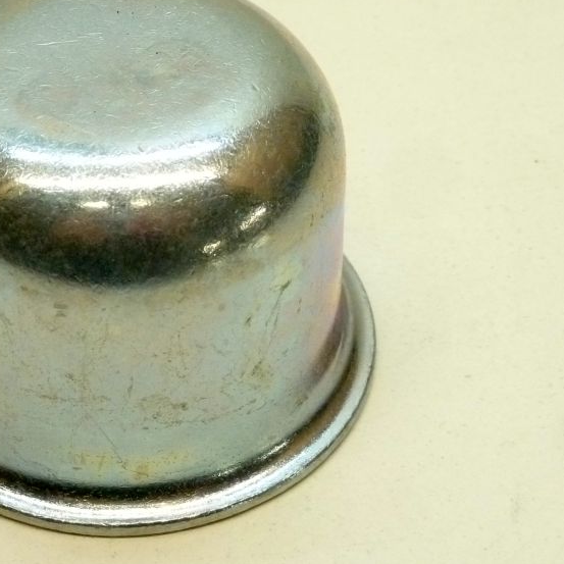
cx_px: 125
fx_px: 1622
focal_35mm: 88
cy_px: 248
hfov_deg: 19.5
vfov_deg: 19.7
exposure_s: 1/40
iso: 400
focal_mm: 9.7
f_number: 3.9
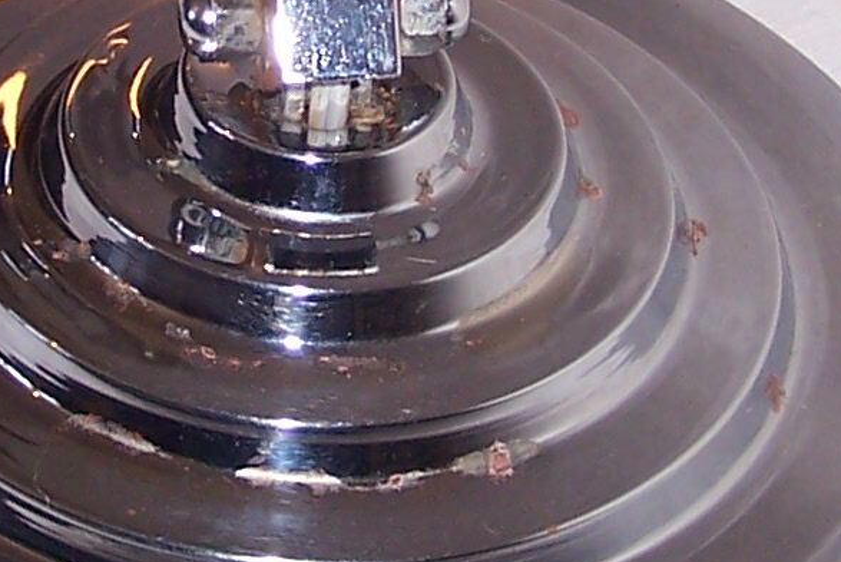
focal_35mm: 155
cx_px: 285
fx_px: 3623
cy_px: -3
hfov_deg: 13.2
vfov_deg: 8.8
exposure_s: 1/60
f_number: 2.8
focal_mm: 6.3
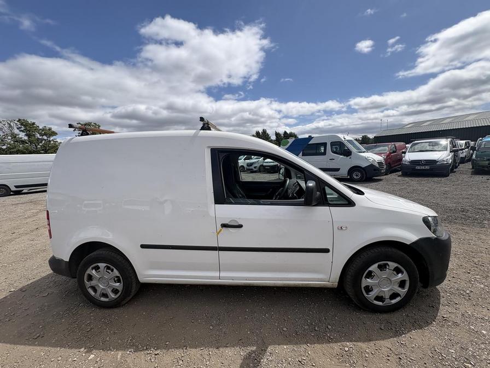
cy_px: 184
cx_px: 245
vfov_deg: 85.7
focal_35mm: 14
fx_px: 198
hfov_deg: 102.1
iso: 50
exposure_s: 1/2874
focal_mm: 2.22
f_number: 2.2
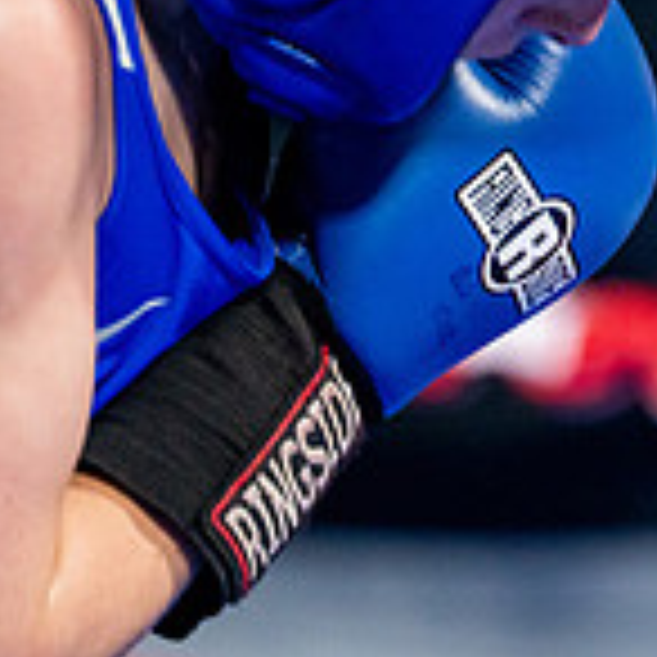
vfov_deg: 3.5
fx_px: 10865
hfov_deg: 3.5
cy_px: 92
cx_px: 819
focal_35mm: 506
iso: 4000
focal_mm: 150
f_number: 2
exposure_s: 1/1000
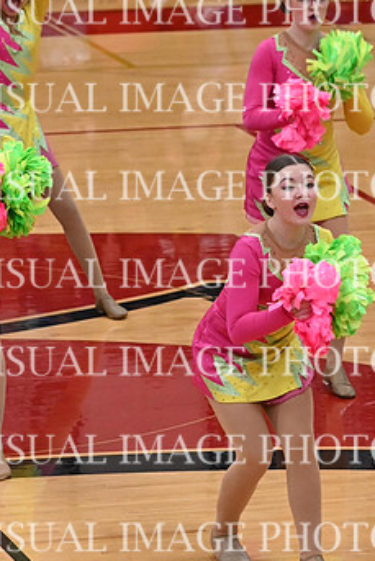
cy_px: 317
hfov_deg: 4.5
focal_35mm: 304
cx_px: 248
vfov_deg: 6.8
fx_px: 4745
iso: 6400
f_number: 4
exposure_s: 1/400
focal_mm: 120
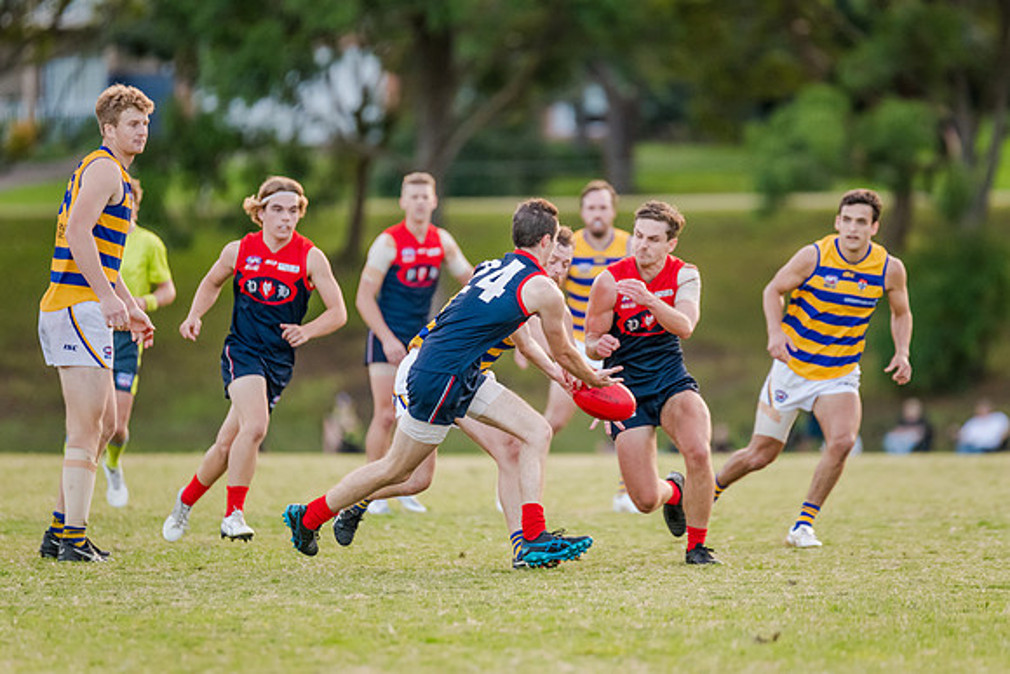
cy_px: 319
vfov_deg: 3.9
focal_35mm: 357
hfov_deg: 5.8
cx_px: 508
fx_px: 10021
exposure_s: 1/1600
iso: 2200
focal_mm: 300
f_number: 2.8
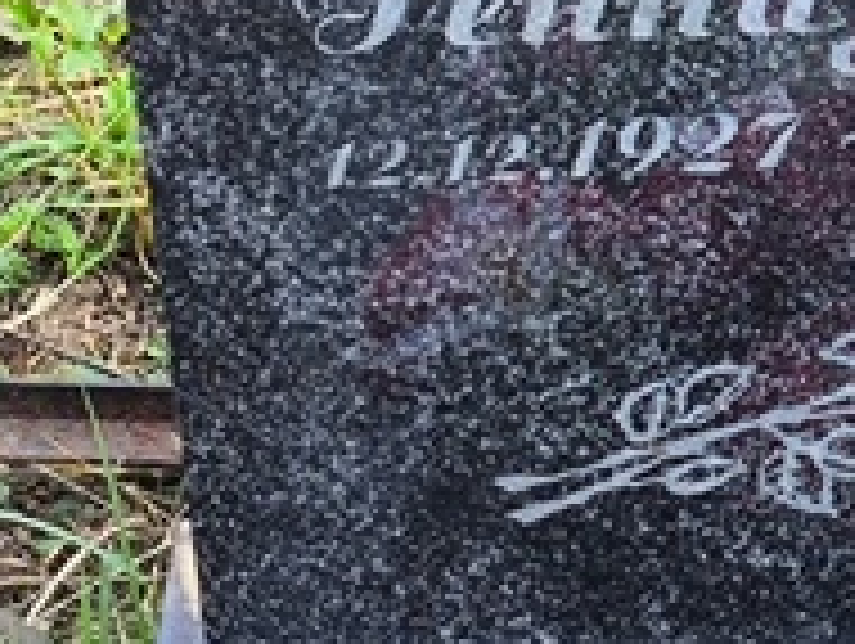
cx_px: 736
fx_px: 5193
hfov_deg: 9.4
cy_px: -86
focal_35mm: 210
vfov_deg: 7.0
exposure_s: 1/126
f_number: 1.7
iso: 50
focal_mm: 4.71
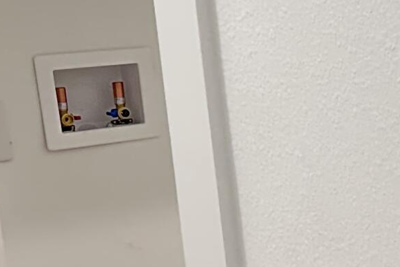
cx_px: 860
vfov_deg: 10.6
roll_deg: +1.3
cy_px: 224
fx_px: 1433
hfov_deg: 13.2
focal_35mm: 129
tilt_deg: -11.7
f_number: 1.78
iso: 400
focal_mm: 6.86
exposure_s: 1/60
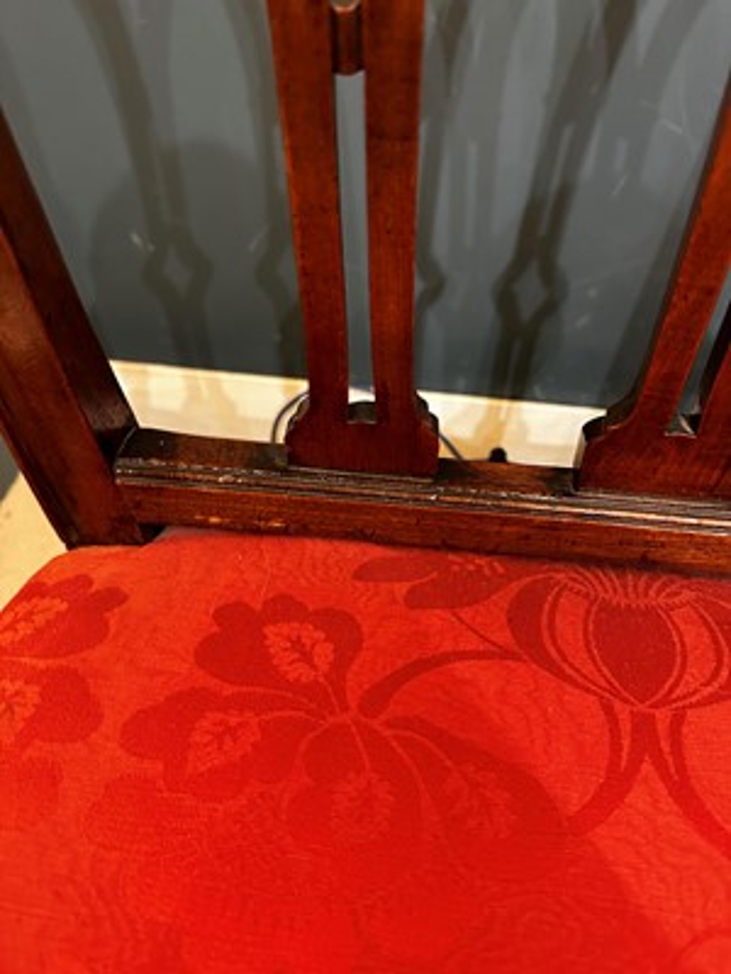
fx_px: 676
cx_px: 366
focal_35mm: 24
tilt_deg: -49.1
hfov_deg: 56.8
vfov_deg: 71.6
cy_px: 487
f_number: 1.78
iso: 640
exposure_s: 1/50
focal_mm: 6.86
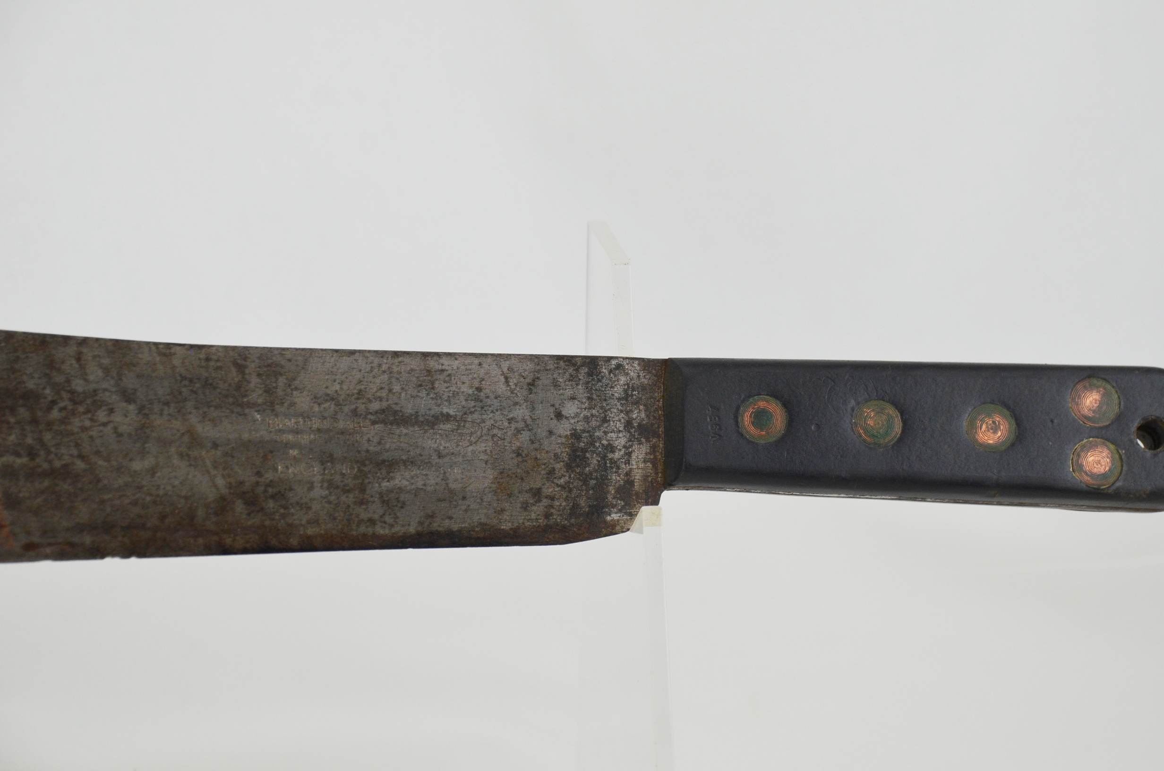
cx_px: 582
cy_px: 386
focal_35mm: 105
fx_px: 3388
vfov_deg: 13.0
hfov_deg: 19.5
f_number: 5.3
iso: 560
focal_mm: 70
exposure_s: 1/250
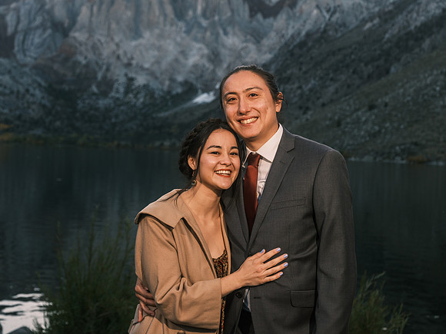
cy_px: 133
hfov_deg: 37.8
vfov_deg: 28.7
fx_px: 651
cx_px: 223
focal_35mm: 51
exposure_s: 1/125
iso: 400
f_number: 5
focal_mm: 53.6
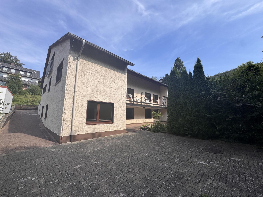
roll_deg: -1.0
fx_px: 106
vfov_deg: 85.7
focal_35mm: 14
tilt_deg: +9.1
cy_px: 98
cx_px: 132
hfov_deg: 102.1
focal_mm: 2.22
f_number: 2.2
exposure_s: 1/1420
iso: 50
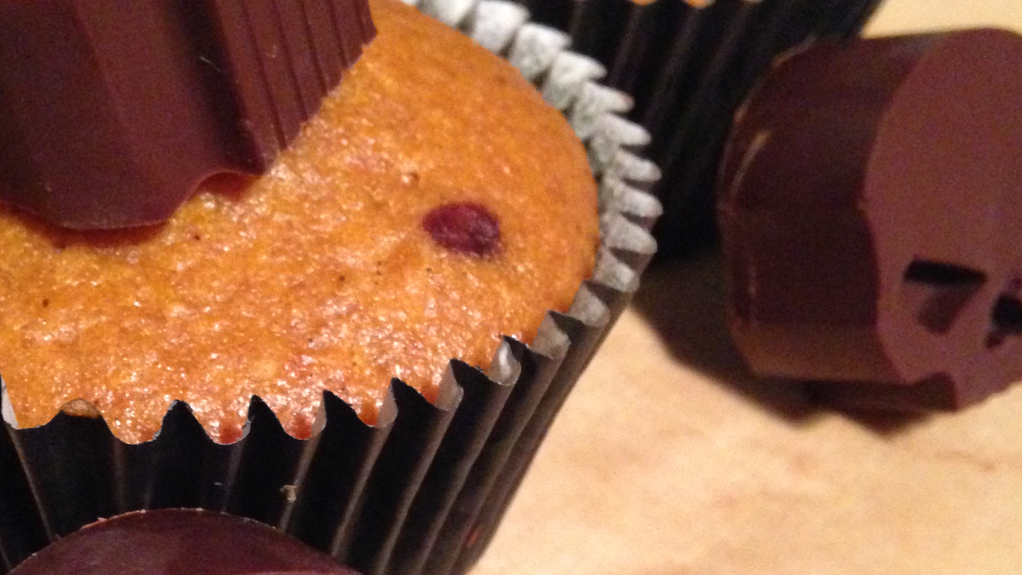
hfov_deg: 35.3
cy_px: 482
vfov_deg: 20.1
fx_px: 1599
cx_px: 408
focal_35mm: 59
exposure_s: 1/15
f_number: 2.4
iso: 640
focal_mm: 4.12
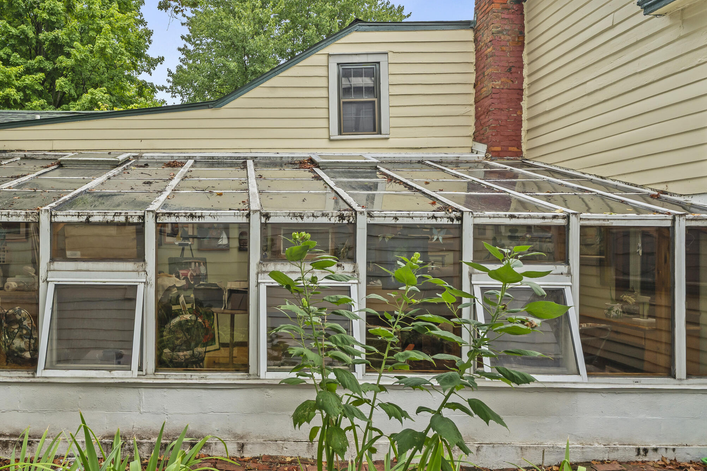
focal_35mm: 27
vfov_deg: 47.9
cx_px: 236
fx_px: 530
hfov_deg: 65.6
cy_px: 244
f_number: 10
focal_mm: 18
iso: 400
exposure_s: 1/13
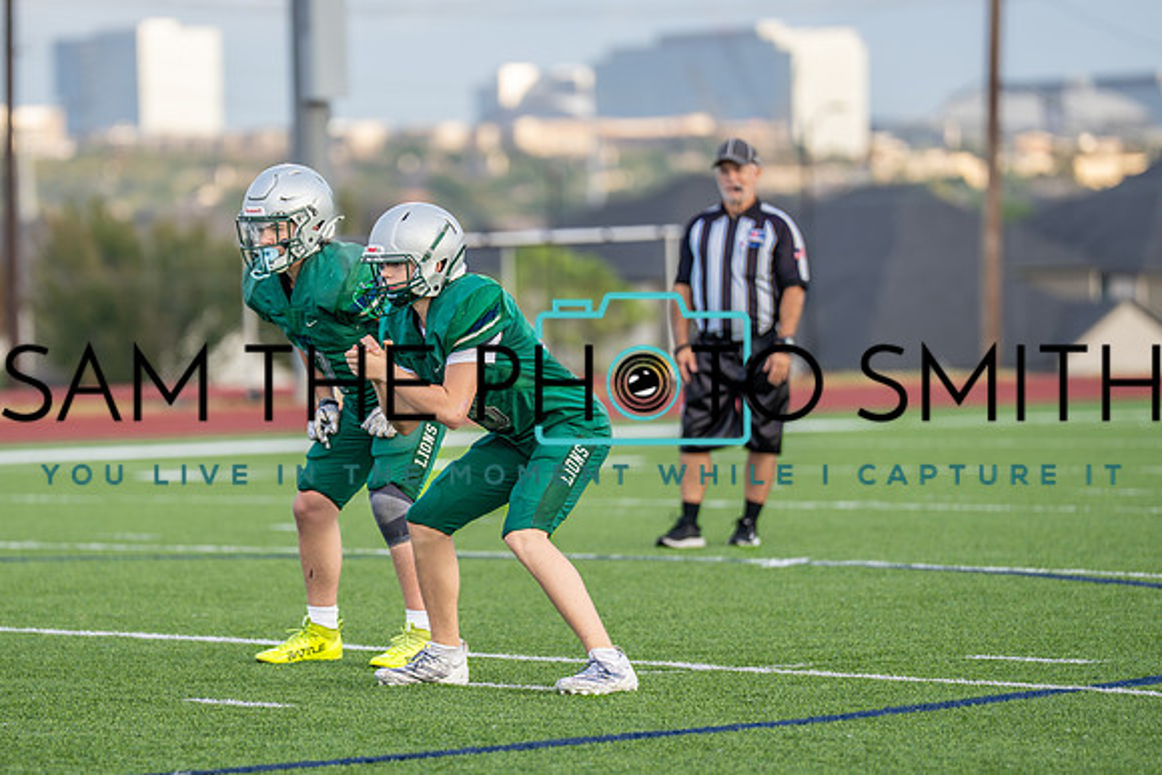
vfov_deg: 5.0
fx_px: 8884
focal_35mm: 275
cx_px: 411
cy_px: 407
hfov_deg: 7.5
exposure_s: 1/1600
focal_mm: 200
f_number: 2.8
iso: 500
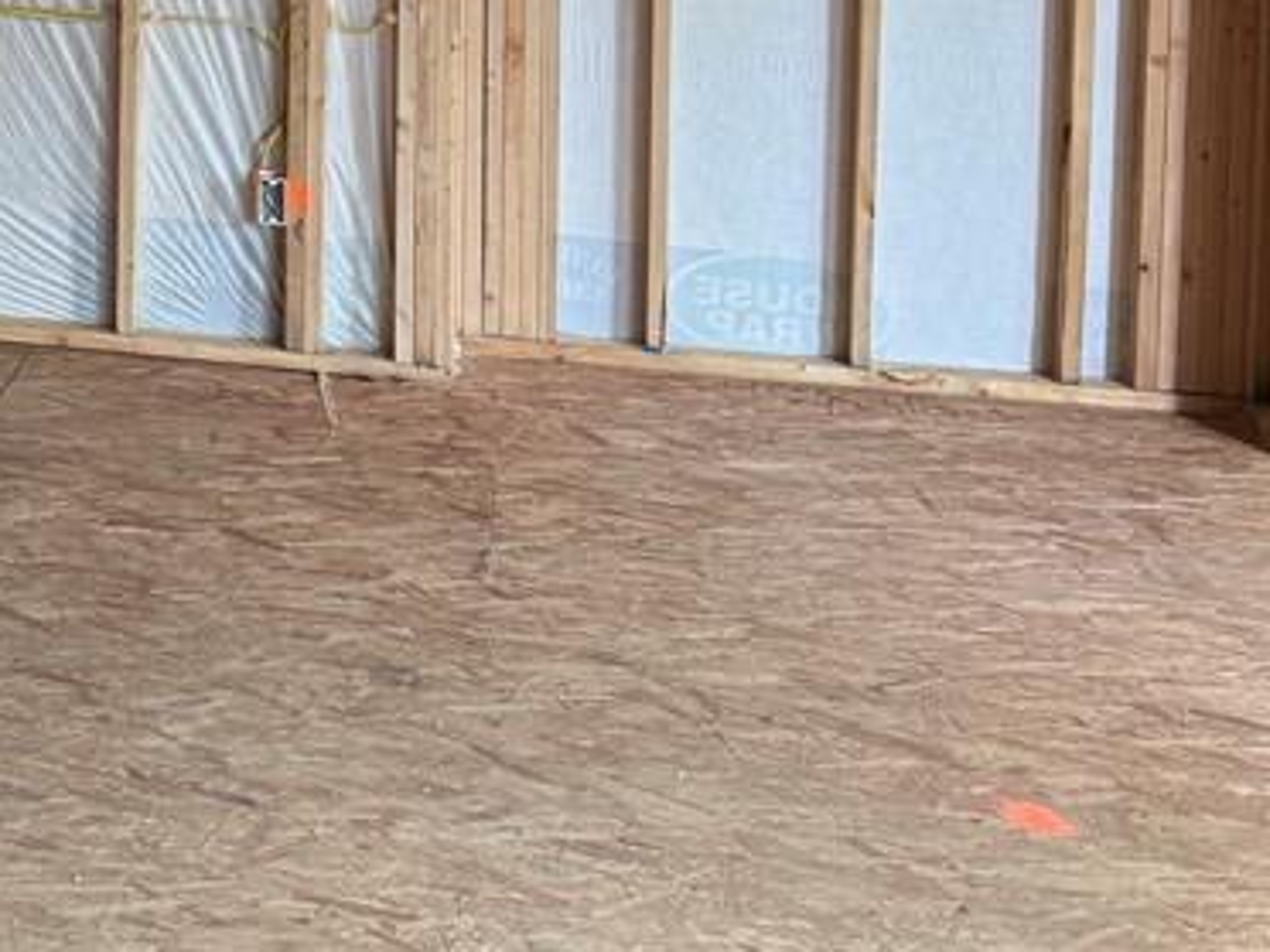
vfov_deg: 20.8
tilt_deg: -2.3
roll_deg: -0.6
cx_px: -287
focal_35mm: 66
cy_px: -191
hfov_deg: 26.0
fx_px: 2421
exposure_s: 1/104
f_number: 1.78
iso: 200
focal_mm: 6.76
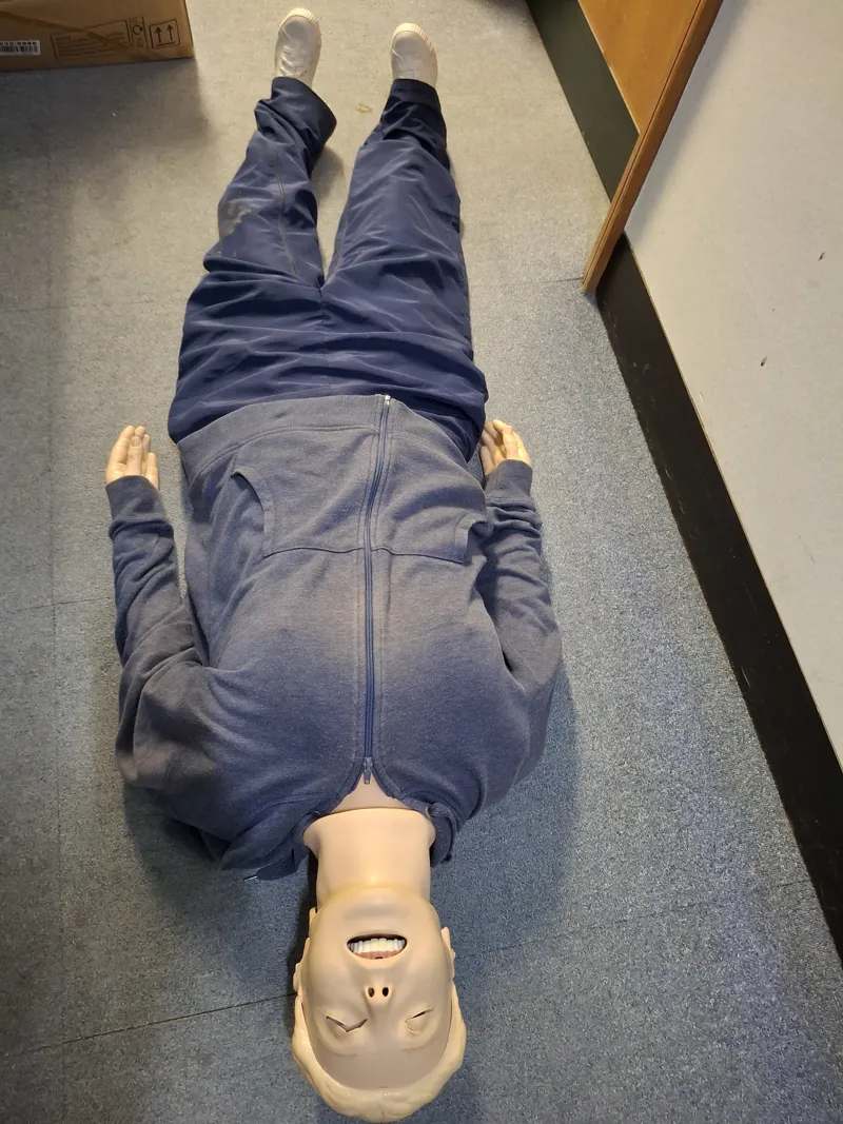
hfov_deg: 54.9
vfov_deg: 69.4
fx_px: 812
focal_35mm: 25
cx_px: 422
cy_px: 562
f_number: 1.8
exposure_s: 1/25
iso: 400
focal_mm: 4.69
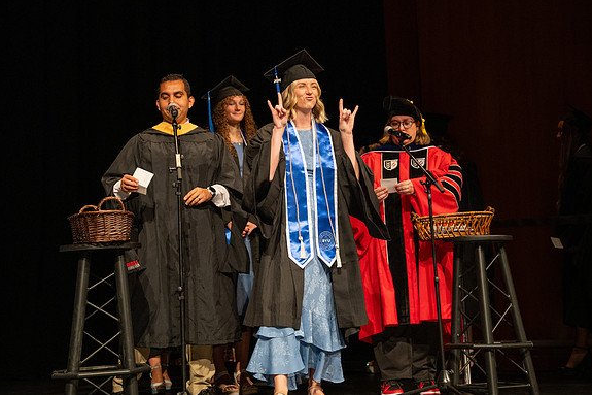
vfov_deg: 20.9
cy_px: 163
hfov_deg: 31.0
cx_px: 309
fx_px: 1069
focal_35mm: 65
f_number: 2.8
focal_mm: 55
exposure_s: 1/400
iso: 2000
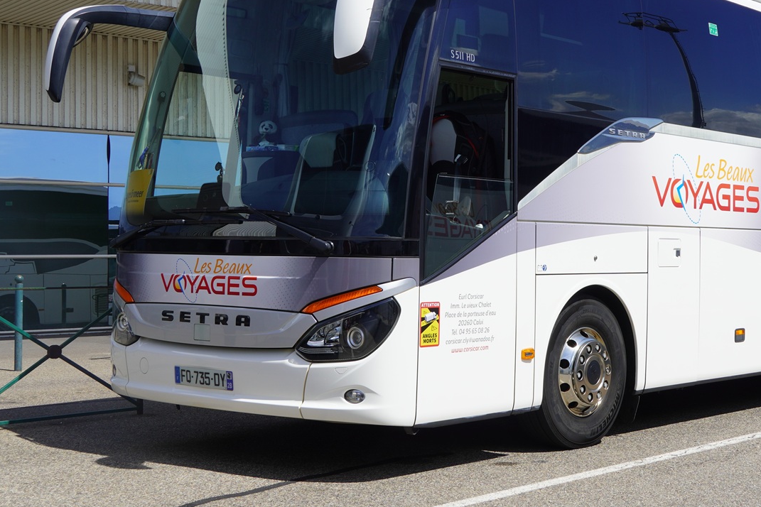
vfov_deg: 21.5
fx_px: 1332
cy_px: 168
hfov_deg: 31.6
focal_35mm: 63
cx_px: 505
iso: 100
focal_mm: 30
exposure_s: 1/160
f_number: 11
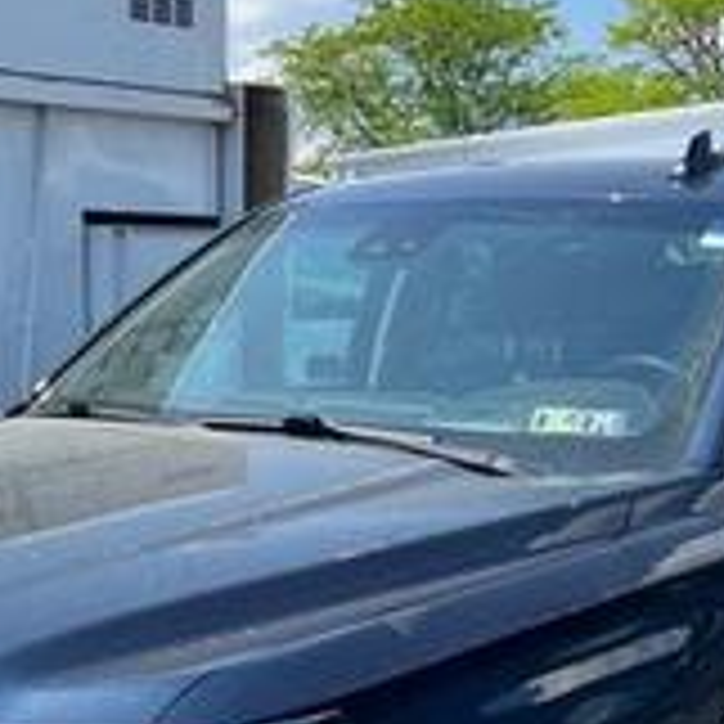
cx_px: 337
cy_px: 621
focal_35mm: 72
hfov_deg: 24.0
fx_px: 1704
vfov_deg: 23.5
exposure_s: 1/2008
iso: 50
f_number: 1.5
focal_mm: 5.7
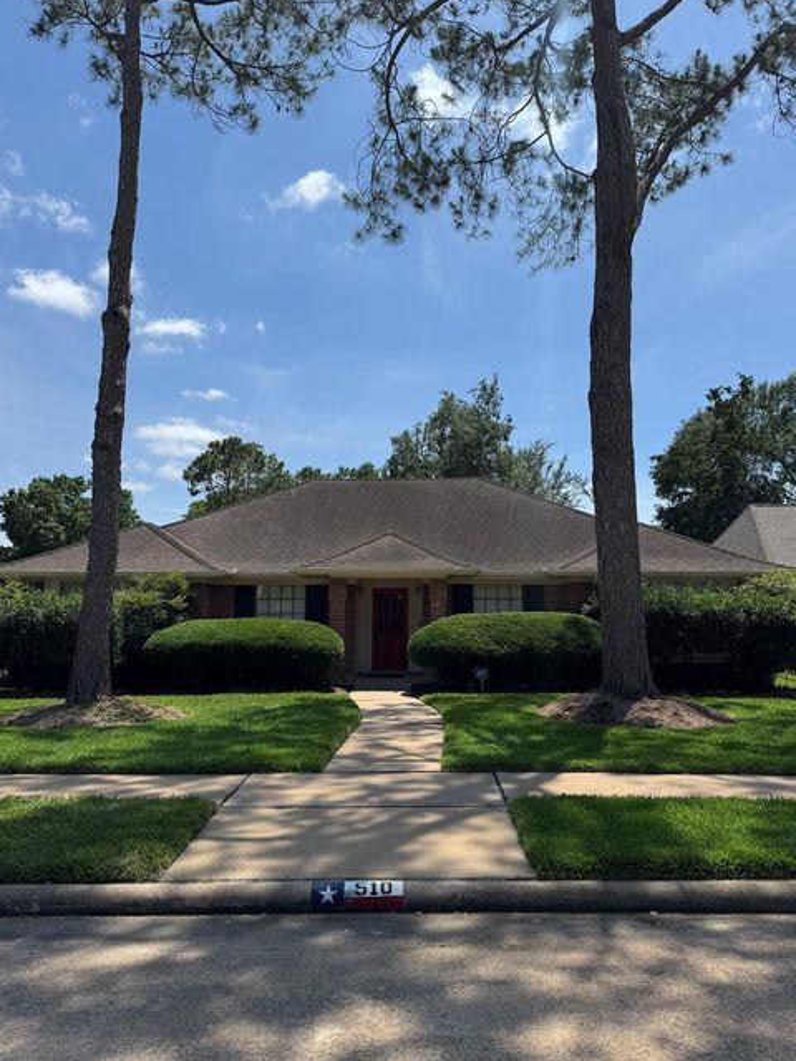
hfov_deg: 54.9
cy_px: 516
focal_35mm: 25
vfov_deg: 69.4
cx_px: 401
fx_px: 767
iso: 80
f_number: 1.78
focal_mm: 6.76
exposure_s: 1/5348
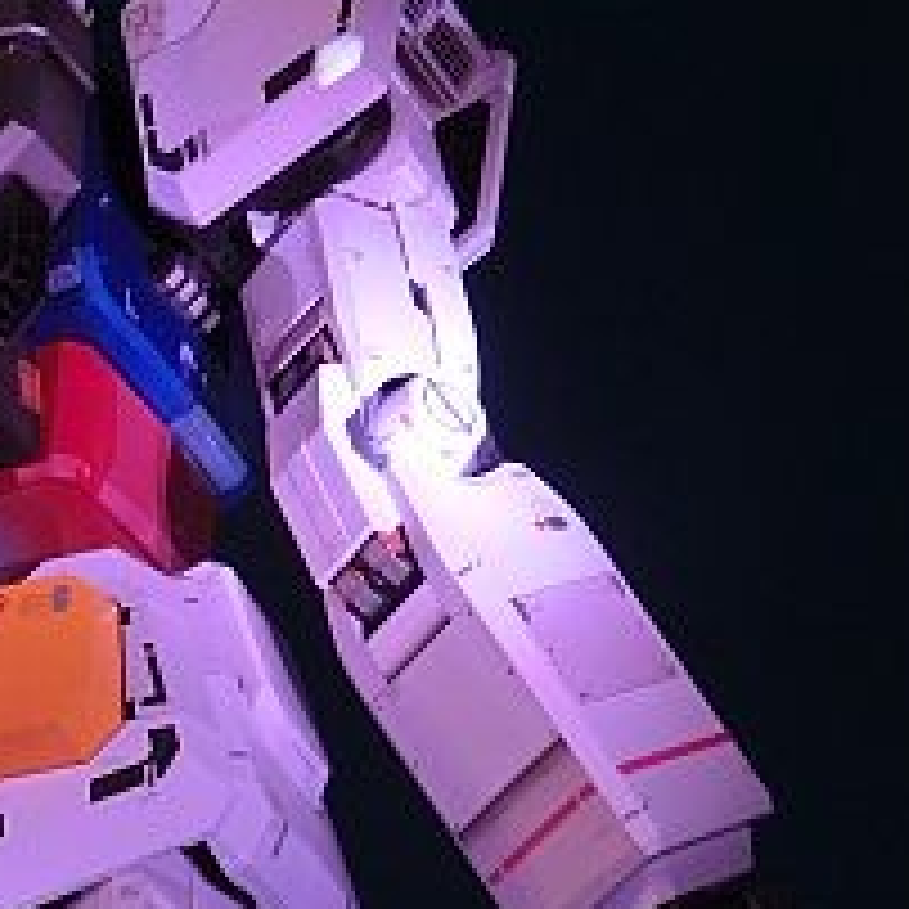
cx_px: 45
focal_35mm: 116
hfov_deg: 14.8
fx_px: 3446
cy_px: 536
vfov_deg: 15.0
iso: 500
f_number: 3.8
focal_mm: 10.5
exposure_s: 1/60
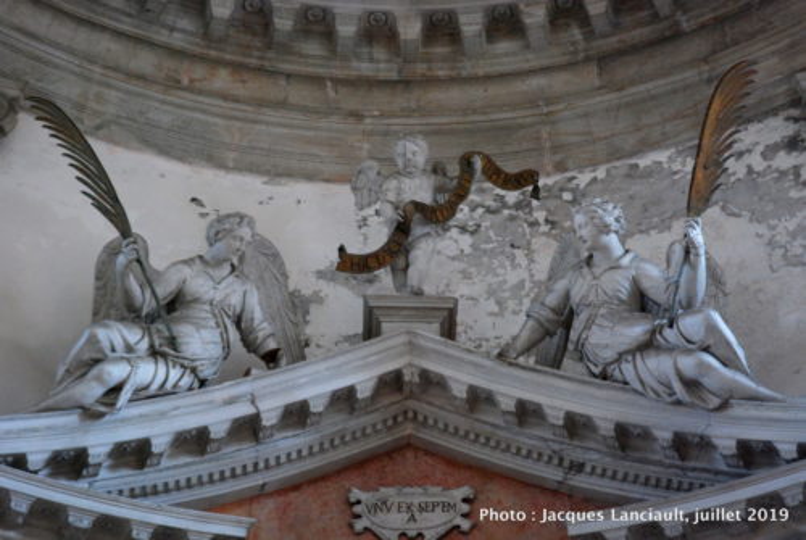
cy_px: 270
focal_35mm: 82
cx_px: 403
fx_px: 1850
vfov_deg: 16.6
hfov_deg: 24.6
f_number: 4.5
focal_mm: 55
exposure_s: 1/40
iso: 1000
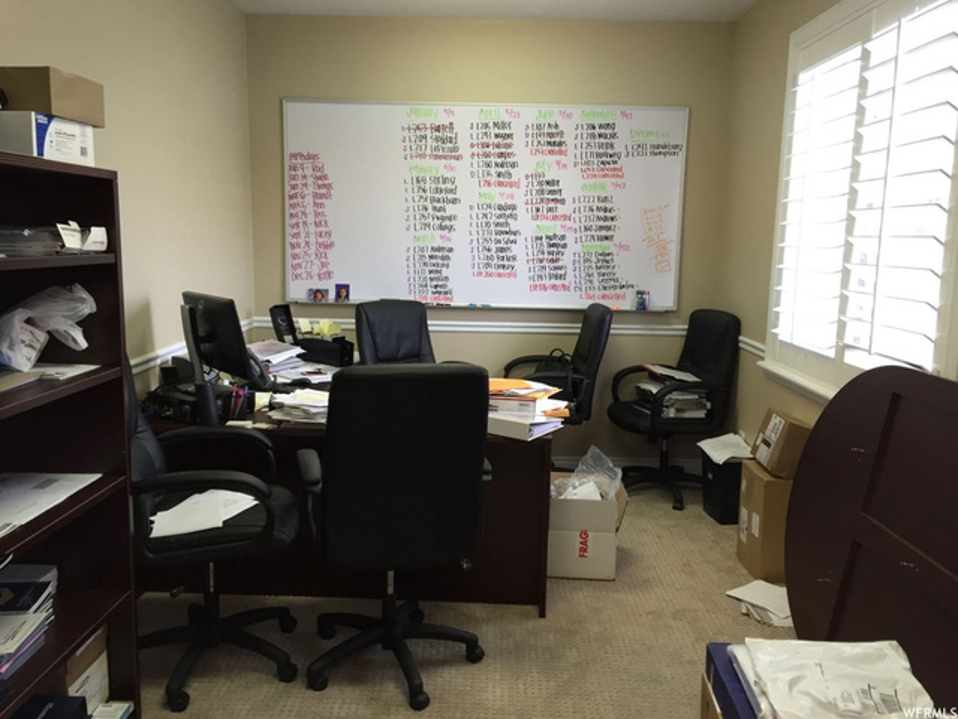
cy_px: 360
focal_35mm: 29
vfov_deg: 48.2
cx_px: 479
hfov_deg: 61.7
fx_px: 803
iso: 100
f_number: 2.2
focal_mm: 4.15
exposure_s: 1/33
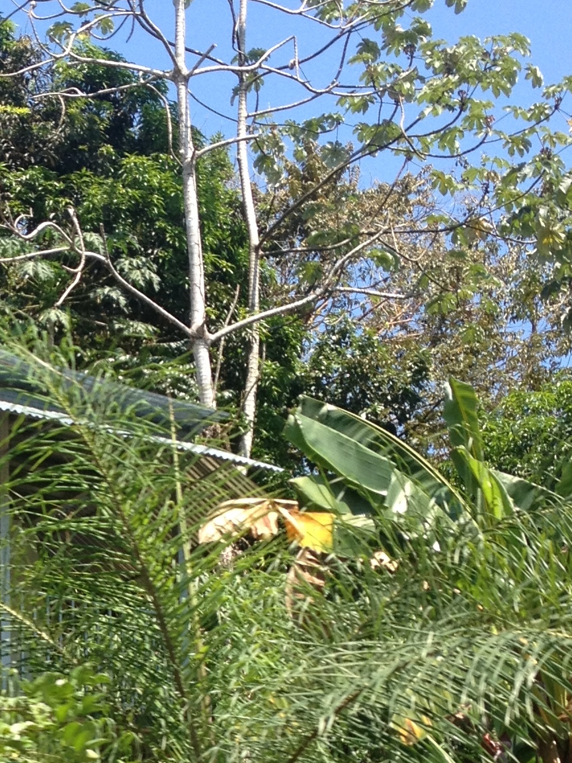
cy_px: 698
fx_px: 2182
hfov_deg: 14.6
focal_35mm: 99
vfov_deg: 19.4
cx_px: -56
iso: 50
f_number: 2.4
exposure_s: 1/681
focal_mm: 4.28
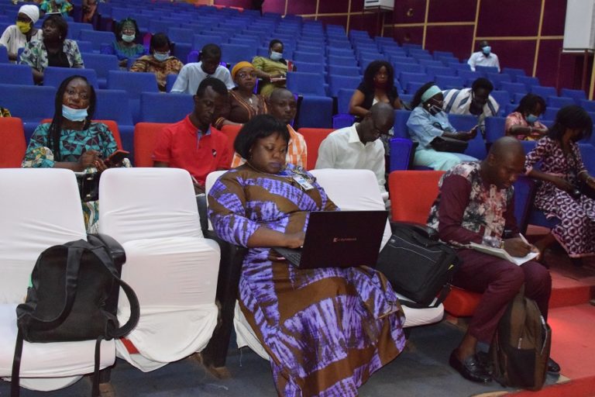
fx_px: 694
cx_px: 298
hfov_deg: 46.4
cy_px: 198
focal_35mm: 42
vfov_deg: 31.9
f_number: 5.6
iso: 11400
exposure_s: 1/80
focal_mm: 28
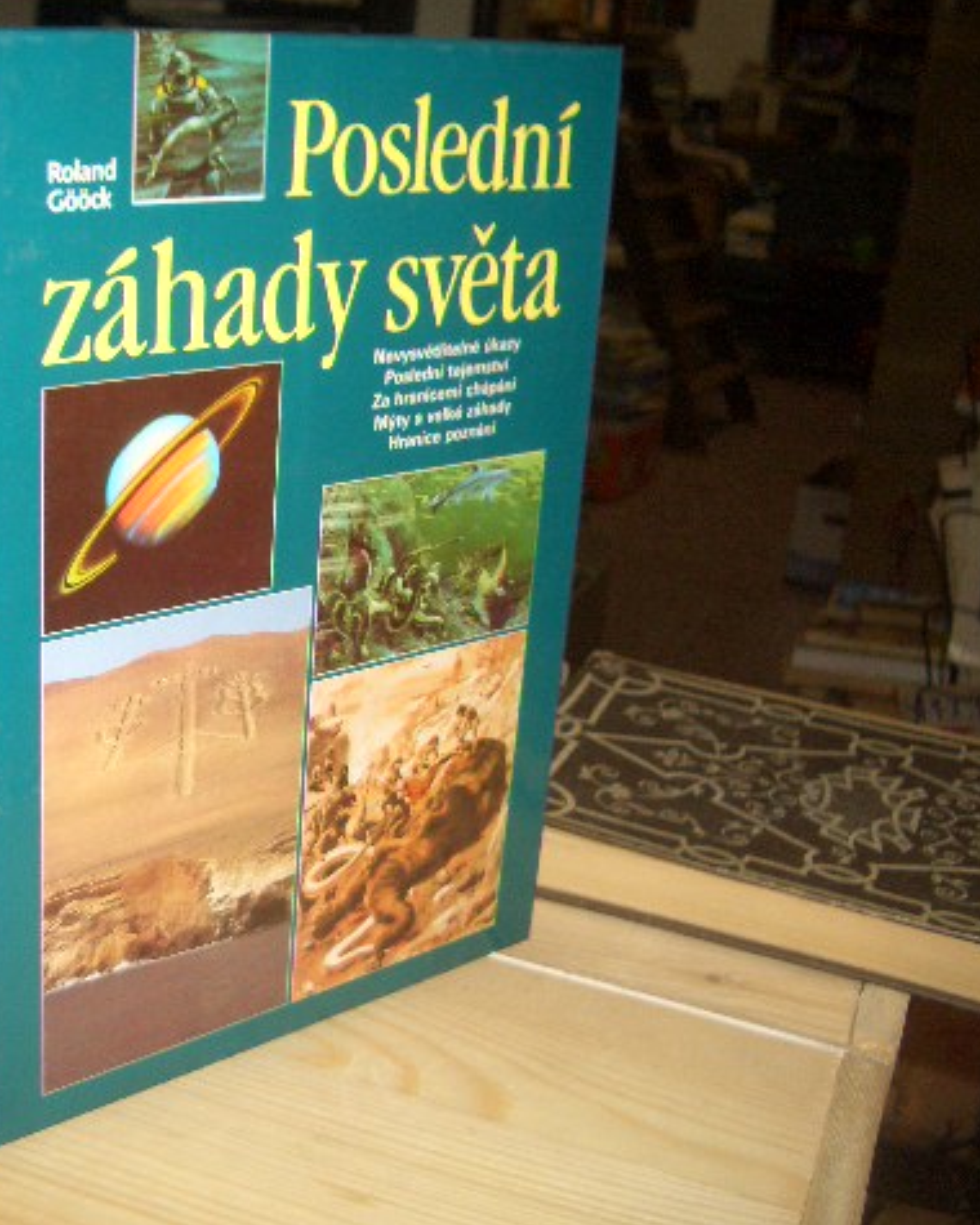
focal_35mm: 46
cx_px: 250
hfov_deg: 32.2
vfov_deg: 40.3
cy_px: 611
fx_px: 1668
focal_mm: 5.8
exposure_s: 1/60
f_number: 2.6
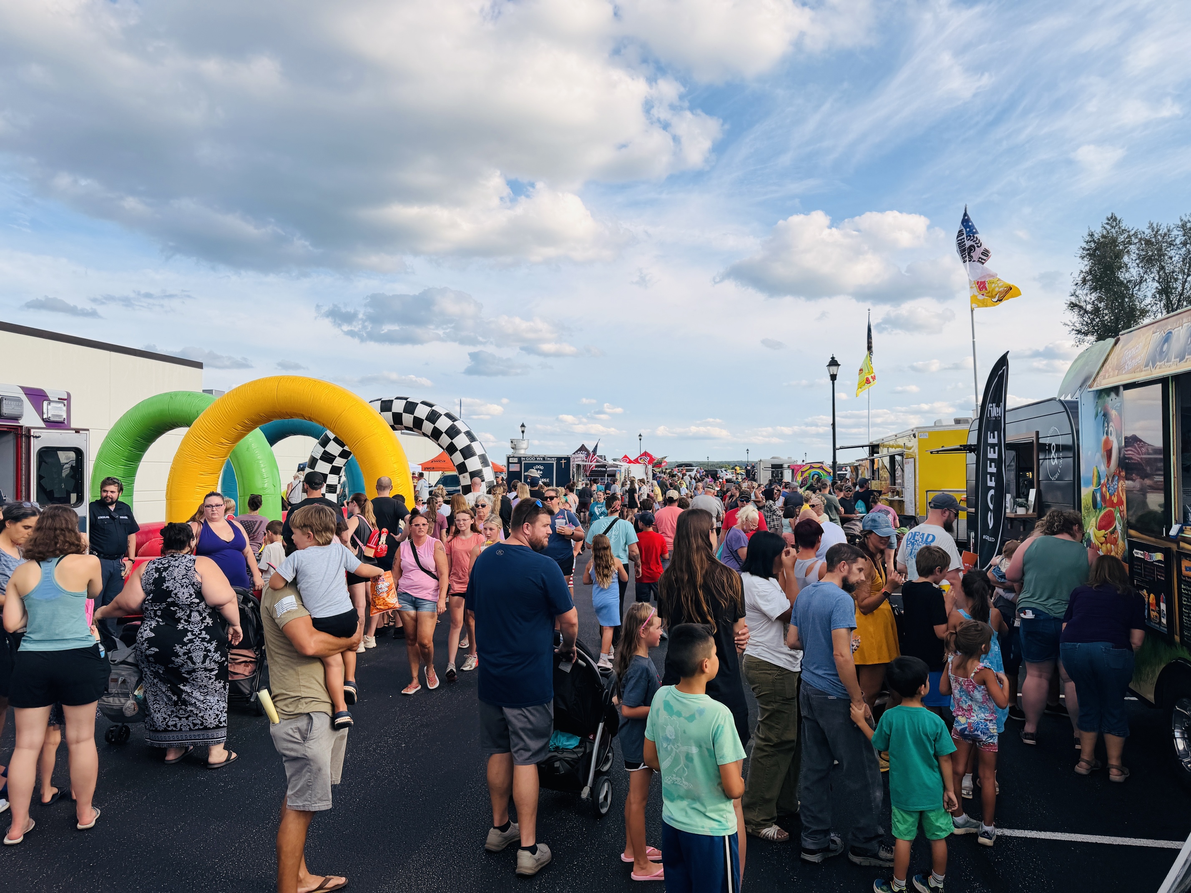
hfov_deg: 71.6
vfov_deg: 56.8
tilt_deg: +1.0
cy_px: 446
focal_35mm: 24
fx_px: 826
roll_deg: +0.3
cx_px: 596
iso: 80
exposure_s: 1/4405
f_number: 1.78
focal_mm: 6.76
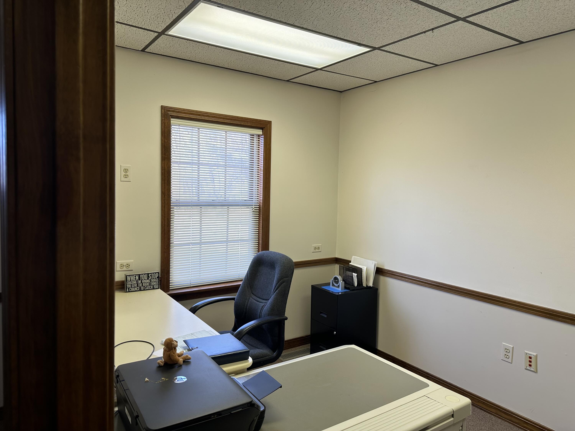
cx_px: 288
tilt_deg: -2.3
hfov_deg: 71.6
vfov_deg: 56.8
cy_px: 216
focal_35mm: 24
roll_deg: -1.0
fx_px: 399
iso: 64
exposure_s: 1/133
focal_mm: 6.86
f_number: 1.78
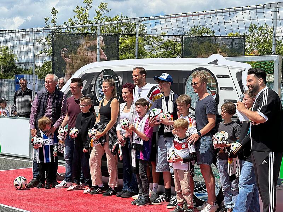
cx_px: 142
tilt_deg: -1.1
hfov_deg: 25.3
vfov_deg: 19.1
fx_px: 630
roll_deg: +0.3
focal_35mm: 77
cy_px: 106
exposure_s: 1/881
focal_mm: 9
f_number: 2.8
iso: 32
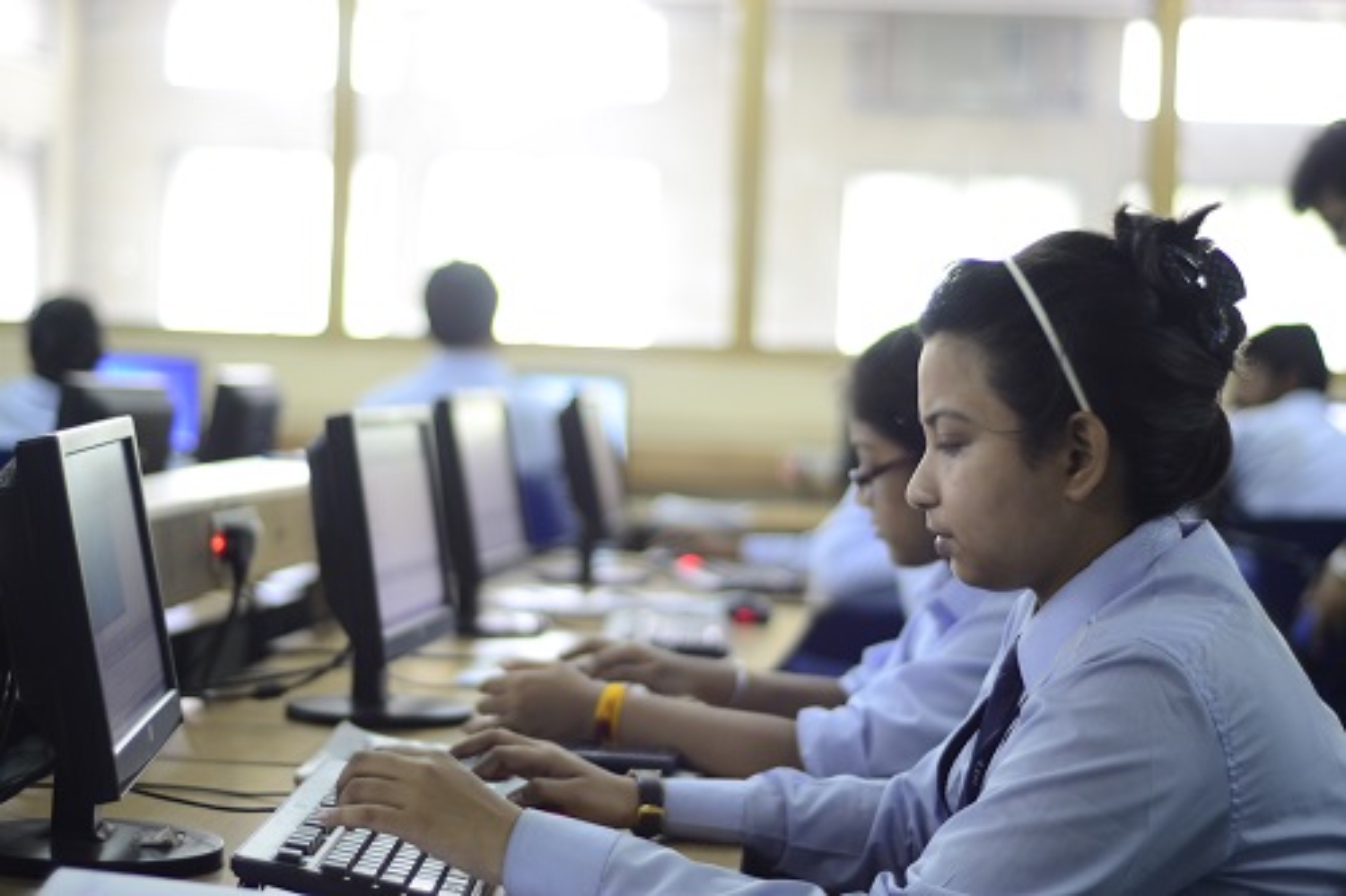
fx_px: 2803
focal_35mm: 75
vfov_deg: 18.2
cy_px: 448
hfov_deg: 27.0
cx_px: 673
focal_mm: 50
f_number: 1.8
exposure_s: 1/30
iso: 250
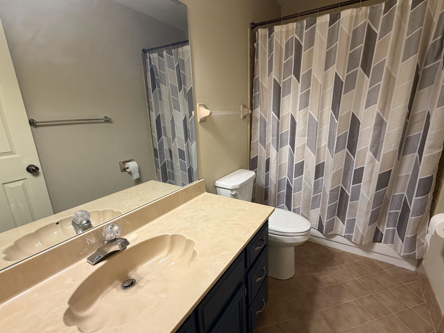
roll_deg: +2.3
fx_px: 205
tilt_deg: -14.5
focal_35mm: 16
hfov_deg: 94.3
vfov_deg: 78.1
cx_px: 240
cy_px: 164
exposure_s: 1/60
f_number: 2.2
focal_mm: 2.22
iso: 250
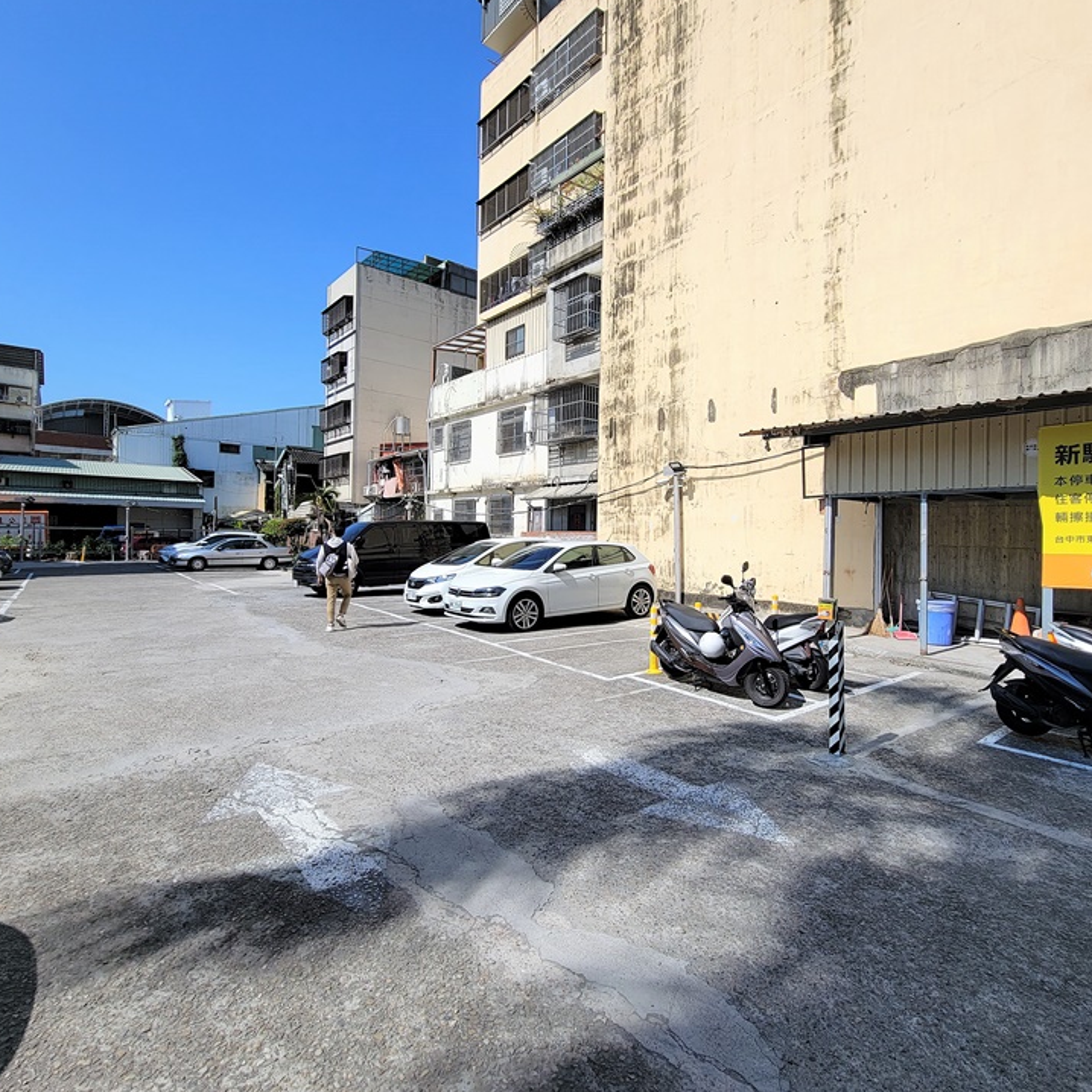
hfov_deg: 87.2
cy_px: 526
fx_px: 571
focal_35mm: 16
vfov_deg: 87.4
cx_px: 592
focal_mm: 2.2
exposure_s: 1/2565
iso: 50
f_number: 2.2
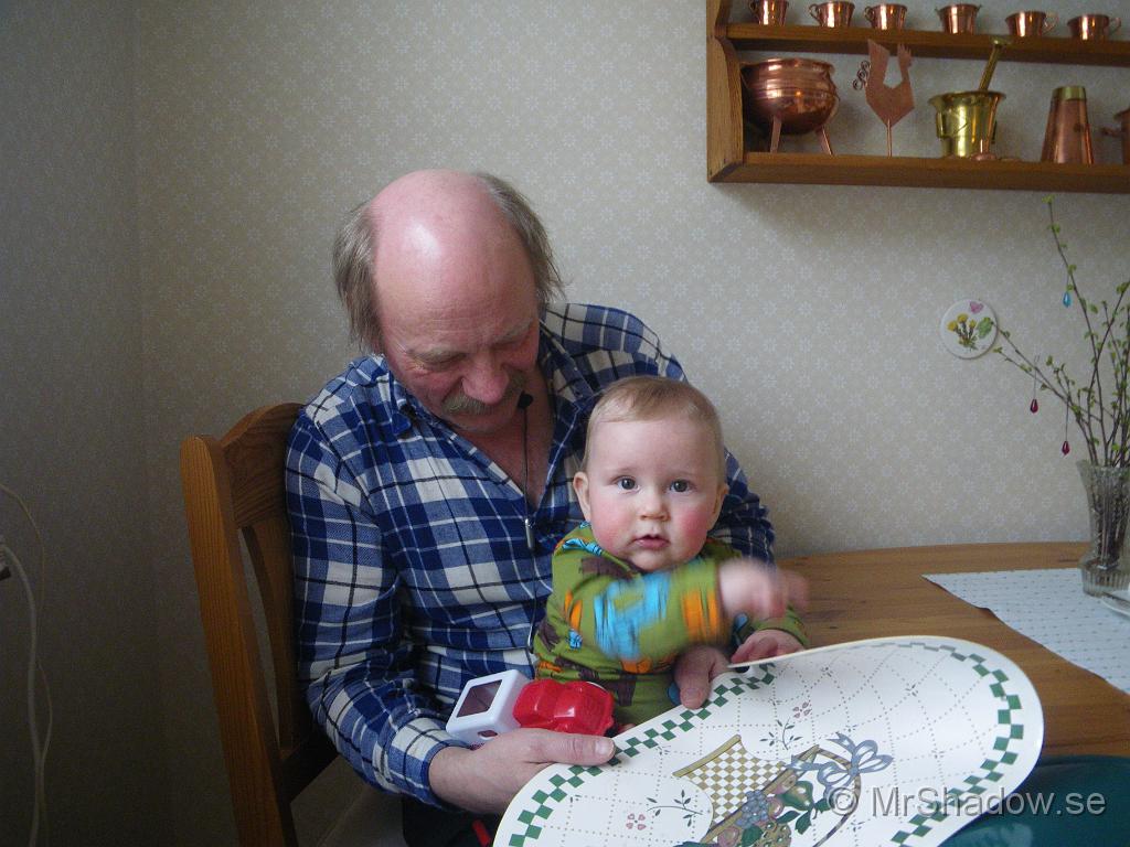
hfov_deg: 63.4
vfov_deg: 49.7
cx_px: 565
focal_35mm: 28
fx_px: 914
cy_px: 424
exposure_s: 1/50
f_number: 3.5
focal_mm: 5
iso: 250
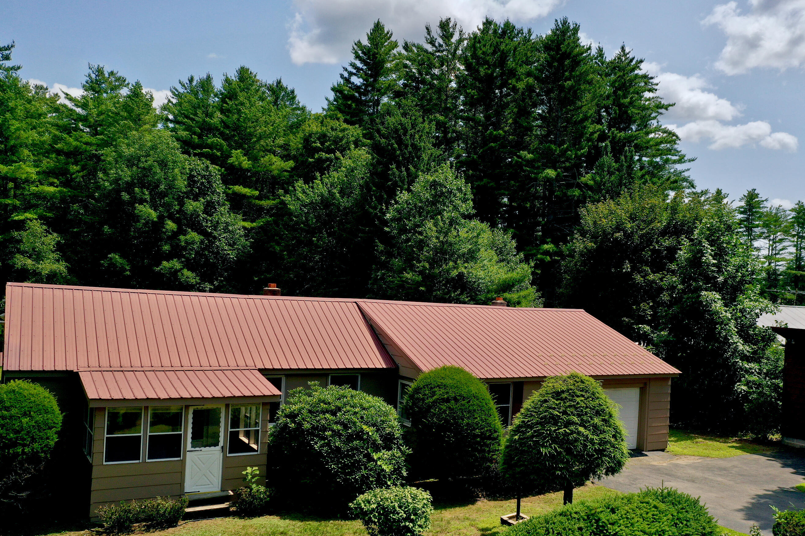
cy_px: 300
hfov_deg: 58.6
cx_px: 447
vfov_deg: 41.0
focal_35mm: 32
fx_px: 715
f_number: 4
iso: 100
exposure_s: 1/100
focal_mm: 10.26
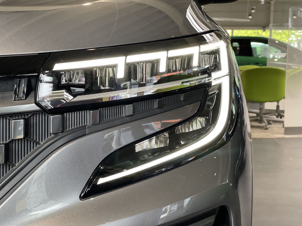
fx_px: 558
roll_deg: -1.1
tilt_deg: -6.4
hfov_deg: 30.3
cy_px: 113
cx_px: 151
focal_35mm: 64
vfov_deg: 22.9
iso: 160
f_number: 2.2
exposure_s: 1/100
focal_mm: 7.5
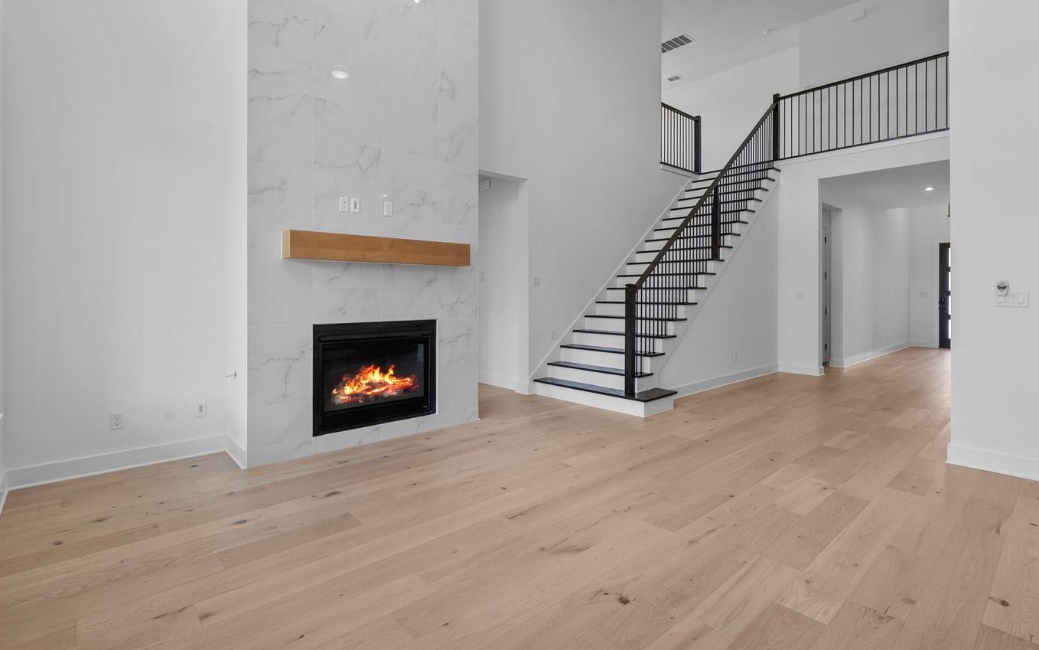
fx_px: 481
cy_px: 292
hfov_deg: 94.2
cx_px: 480
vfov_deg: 67.8
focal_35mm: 17
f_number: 11
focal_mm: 14
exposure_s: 1/20
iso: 500
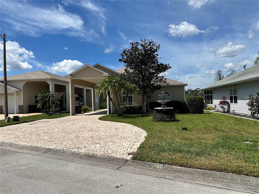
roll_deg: +1.8
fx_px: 180
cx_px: 130
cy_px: 97
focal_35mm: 24
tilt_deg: +1.0
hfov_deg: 71.6
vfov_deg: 56.8
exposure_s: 1/7576
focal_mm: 6.86
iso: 80
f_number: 1.78
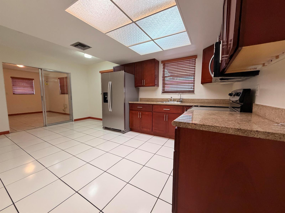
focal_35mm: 14
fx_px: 115
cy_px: 106
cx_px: 142
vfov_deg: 85.7
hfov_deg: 102.1
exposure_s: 1/120
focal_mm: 2.22
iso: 250
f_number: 2.2
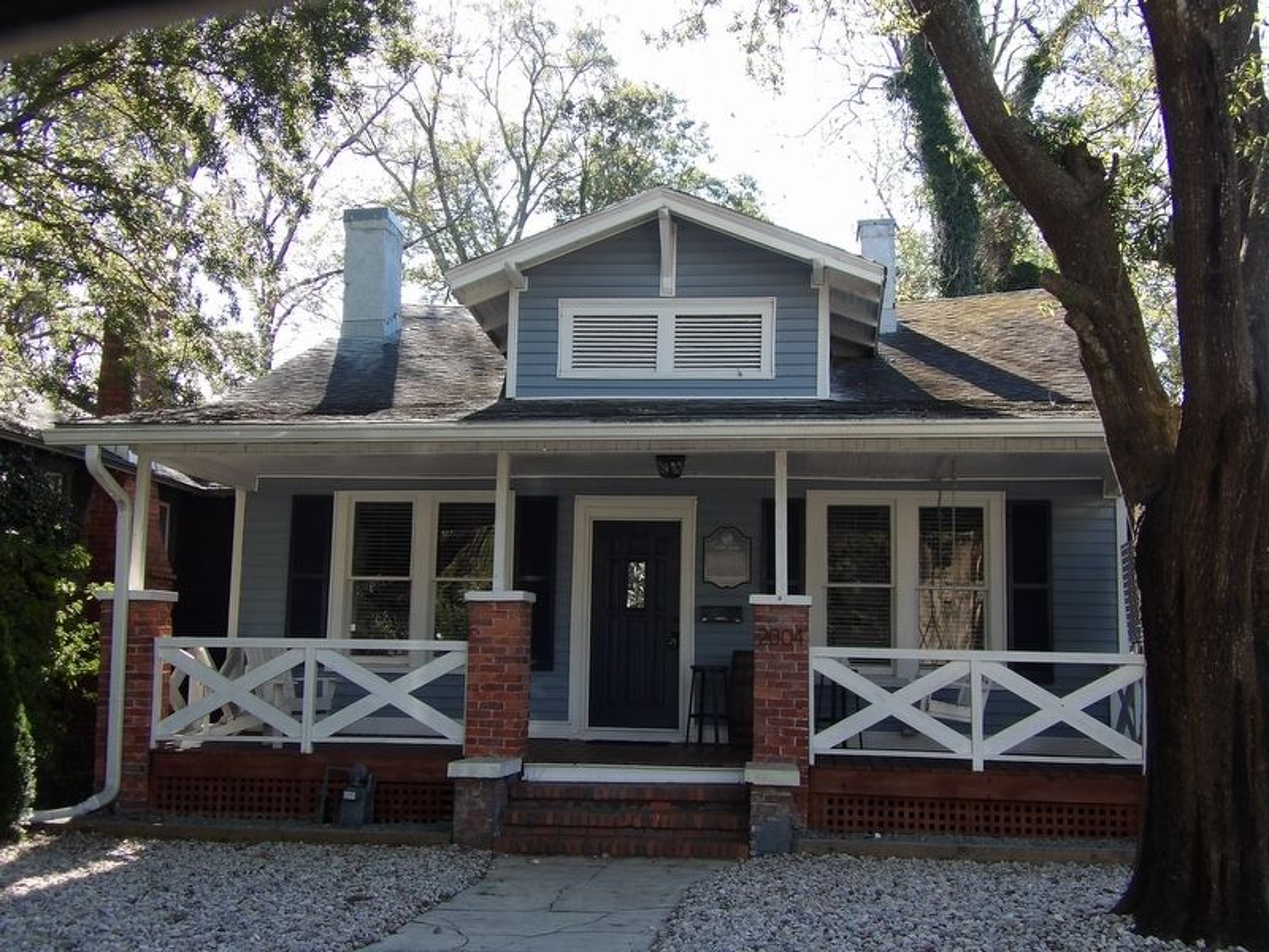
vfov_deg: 36.8
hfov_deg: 47.9
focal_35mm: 39
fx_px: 1430
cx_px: 634
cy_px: 476
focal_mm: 7
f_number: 3.7
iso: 100
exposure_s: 1/121
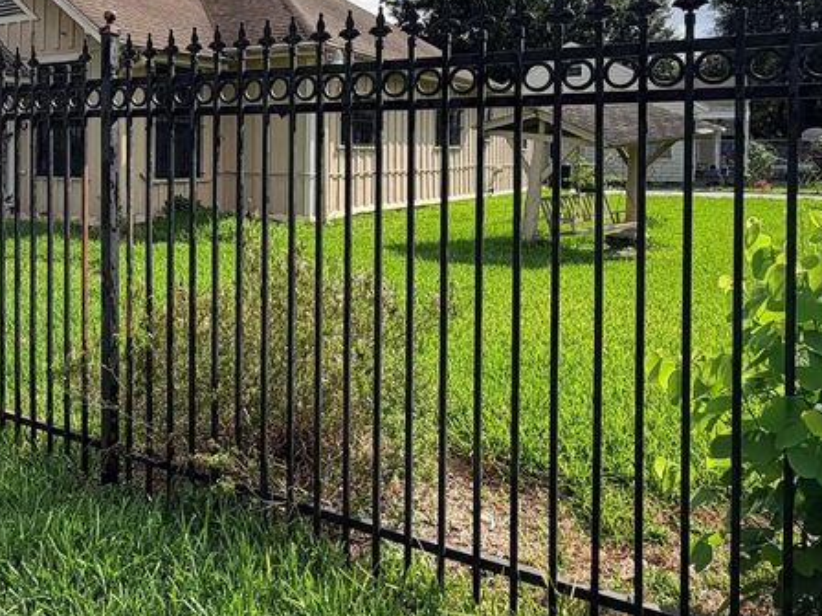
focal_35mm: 32
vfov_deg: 42.8
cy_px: 152
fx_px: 760
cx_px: 264
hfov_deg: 55.5
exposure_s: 1/1087
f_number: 2.2
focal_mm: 2.22
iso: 20
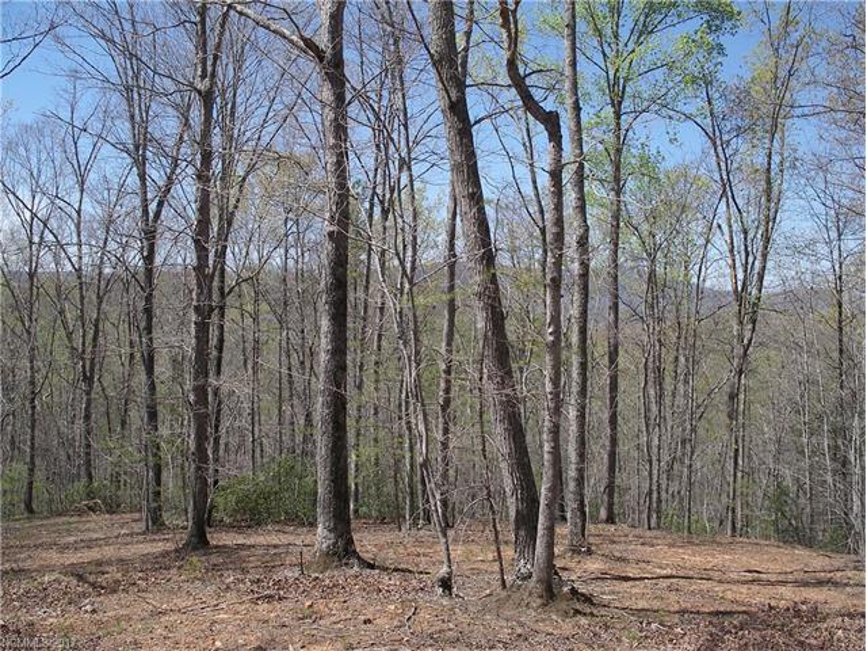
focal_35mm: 37
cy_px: 326
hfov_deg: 50.1
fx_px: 927
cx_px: 434
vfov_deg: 38.7
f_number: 5
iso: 80
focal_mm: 7.8
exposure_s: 1/250
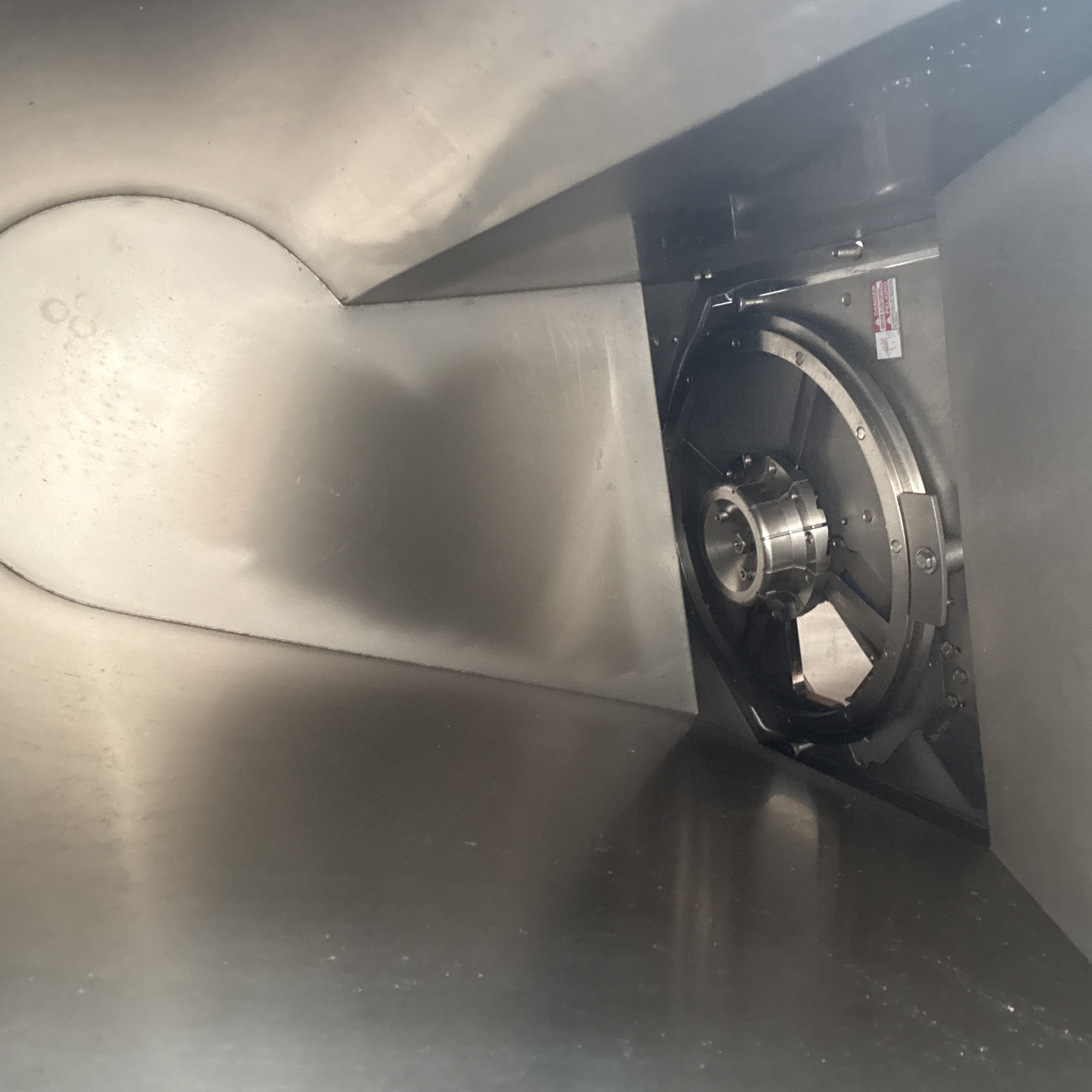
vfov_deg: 57.3
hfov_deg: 56.8
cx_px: 667
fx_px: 999
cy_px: 551
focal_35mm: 28
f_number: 1.9
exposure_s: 1/41
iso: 320
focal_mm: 2.69
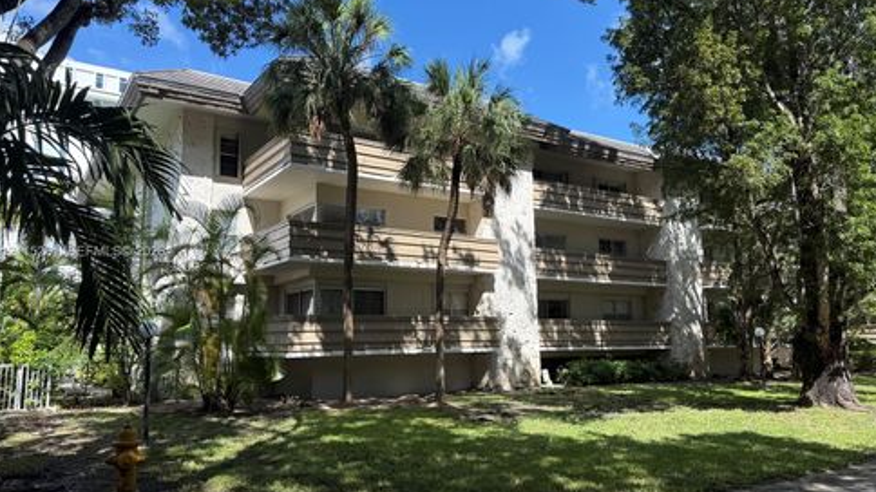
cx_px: 442
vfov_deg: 42.9
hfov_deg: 69.9
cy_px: 252
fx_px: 627
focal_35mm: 27
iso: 100
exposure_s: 1/1901
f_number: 1.78
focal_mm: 6.76
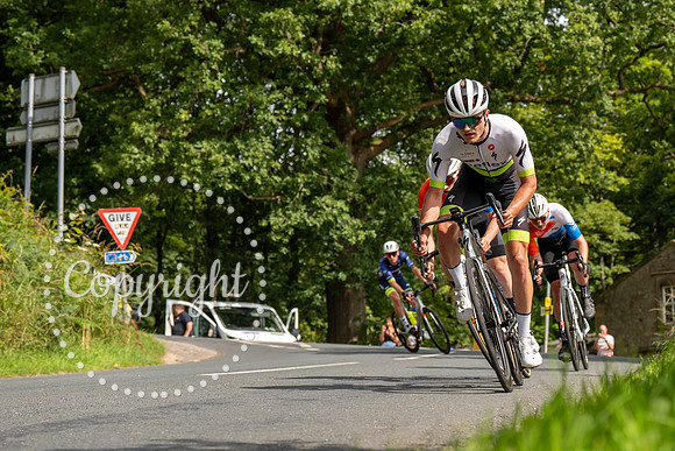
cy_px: 123
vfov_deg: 13.4
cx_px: 491
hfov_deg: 19.9
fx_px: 1909
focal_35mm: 102
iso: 250
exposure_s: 1/1000
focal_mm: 70
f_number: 5
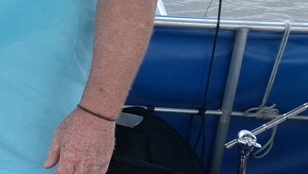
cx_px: -231
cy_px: 33
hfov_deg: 16.5
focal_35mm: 110
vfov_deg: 11.0
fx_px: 899
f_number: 1.8
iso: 100
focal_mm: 5.54
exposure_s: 1/100
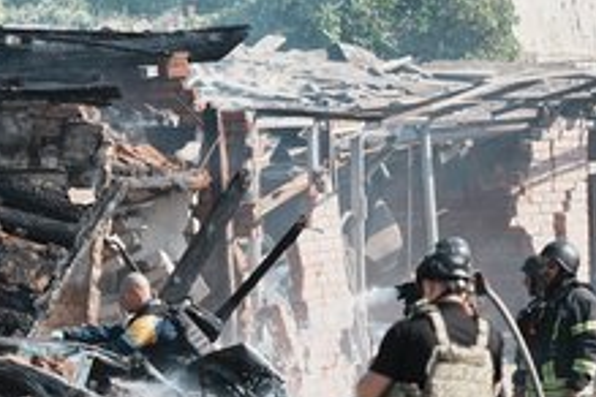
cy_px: 291
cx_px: 133
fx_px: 6804
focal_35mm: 411
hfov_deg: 5.0
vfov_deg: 3.3
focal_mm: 225
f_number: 5.6
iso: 100
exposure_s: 1/400
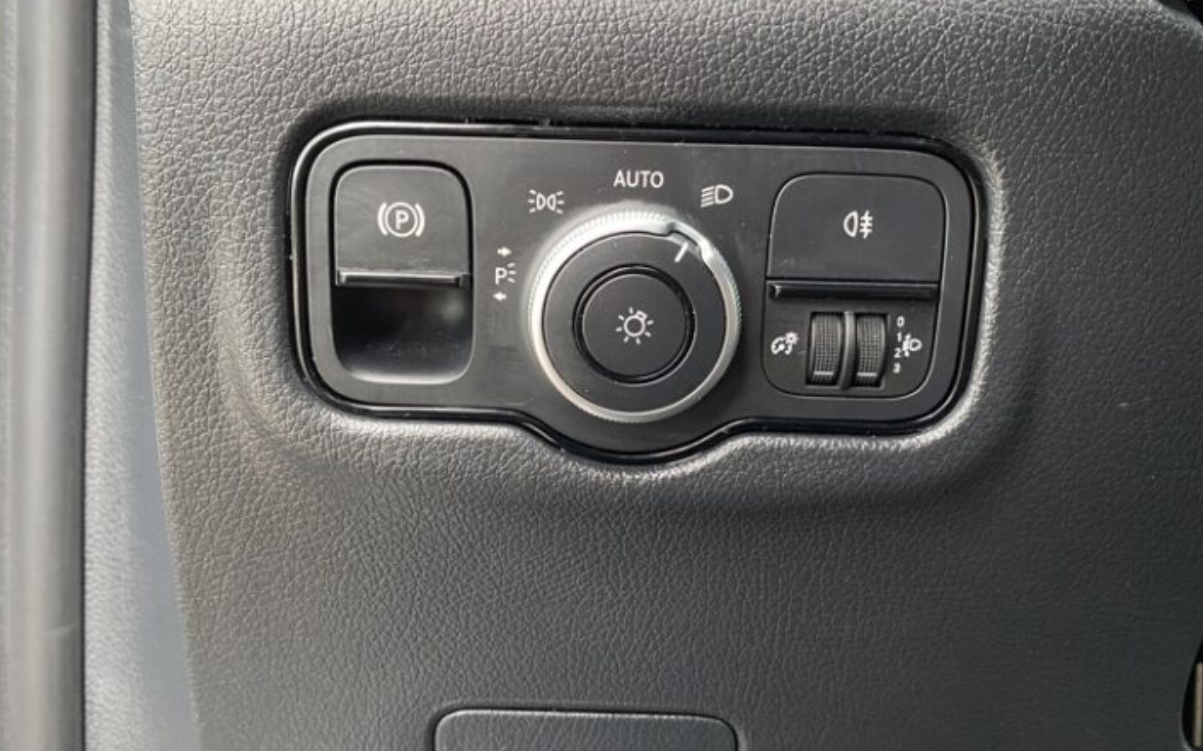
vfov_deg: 41.8
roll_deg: -1.5
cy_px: 393
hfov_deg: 62.9
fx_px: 983
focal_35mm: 30
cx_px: 619
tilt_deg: -8.2
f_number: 1.8
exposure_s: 1/35
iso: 640
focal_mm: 4.25
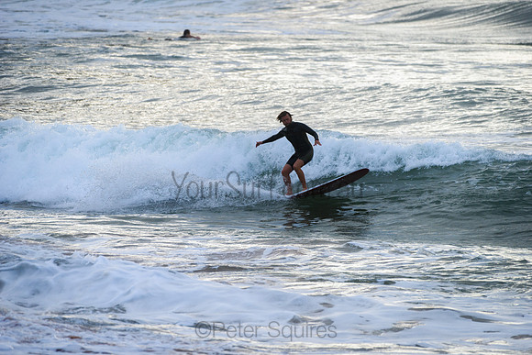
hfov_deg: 4.1
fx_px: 7432
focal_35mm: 503
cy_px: 178
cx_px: 266
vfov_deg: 2.7
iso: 250
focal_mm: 500
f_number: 5.6
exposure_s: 1/1000
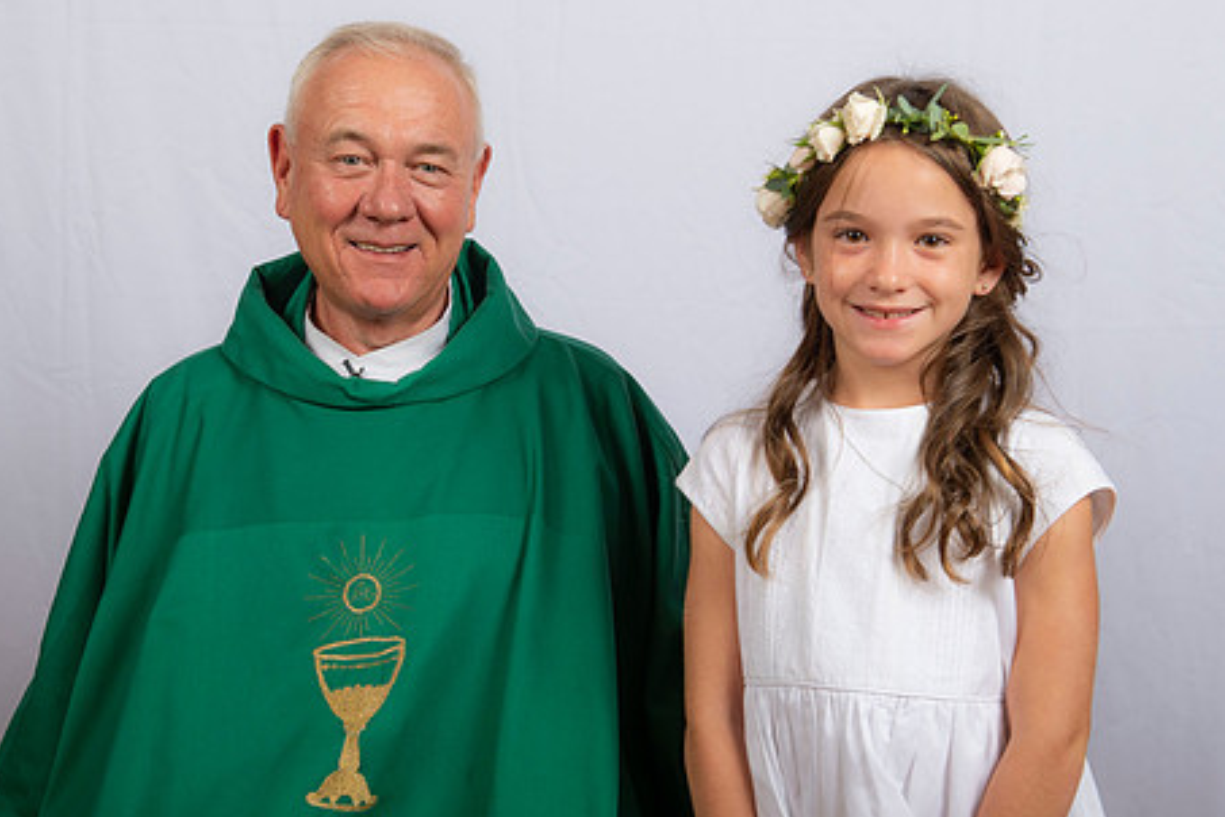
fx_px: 2178
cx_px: 508
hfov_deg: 31.4
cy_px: 473
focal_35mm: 64
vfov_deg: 21.2
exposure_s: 1/200
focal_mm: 50
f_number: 8
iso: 320
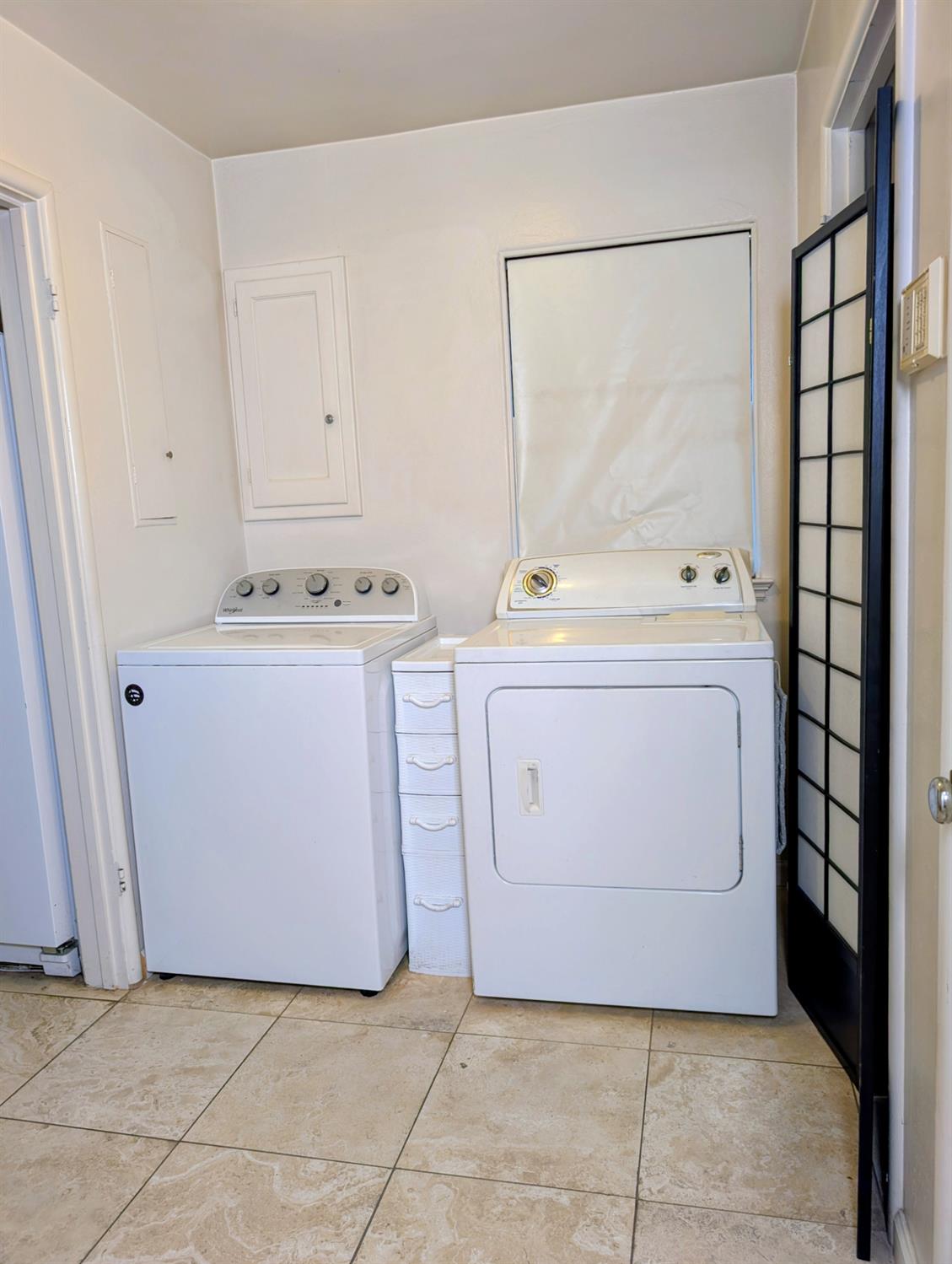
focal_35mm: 24
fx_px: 878
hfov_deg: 56.9
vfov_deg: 71.5
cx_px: 476
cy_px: 632
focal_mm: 6.9
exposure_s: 1/89.2
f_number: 1.68
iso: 125
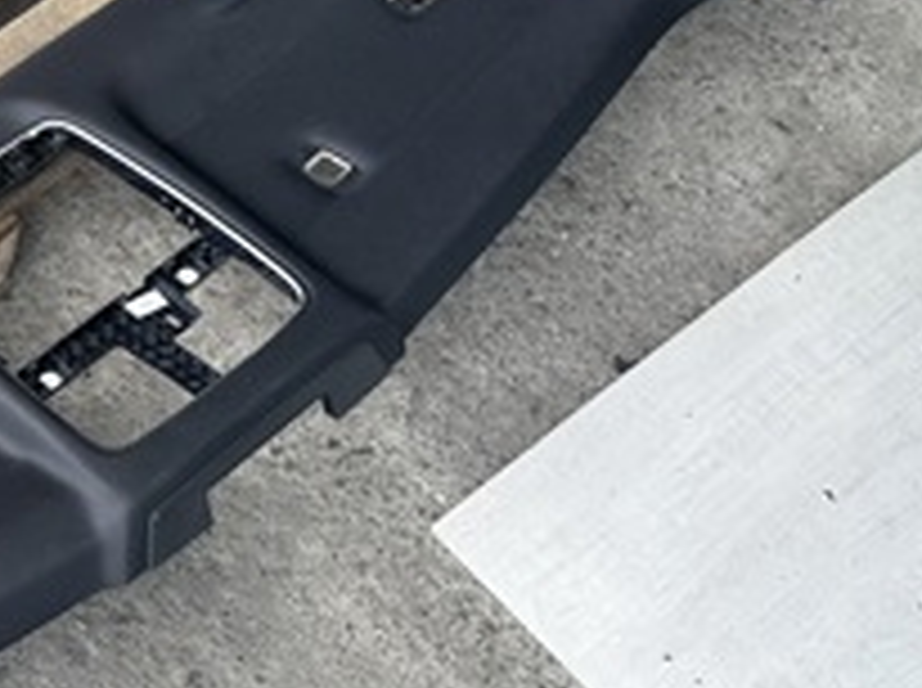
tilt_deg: -51.5
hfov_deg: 21.7
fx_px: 1994
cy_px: -70
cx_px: -459
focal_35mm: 75
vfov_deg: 18.8
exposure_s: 1/412
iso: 80
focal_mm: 6.86
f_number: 1.78
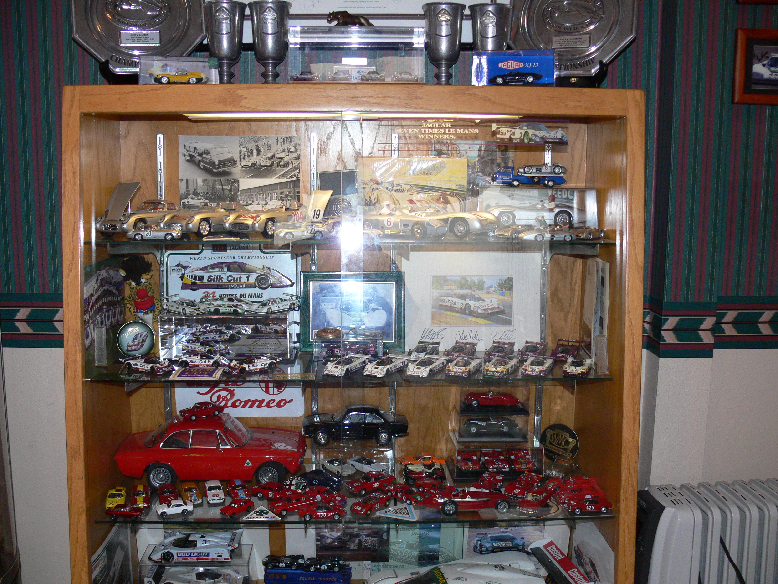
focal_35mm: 35
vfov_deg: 40.7
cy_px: 292
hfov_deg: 52.6
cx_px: 389
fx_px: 787
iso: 100
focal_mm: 7.4
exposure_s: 1/30
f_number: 2.8
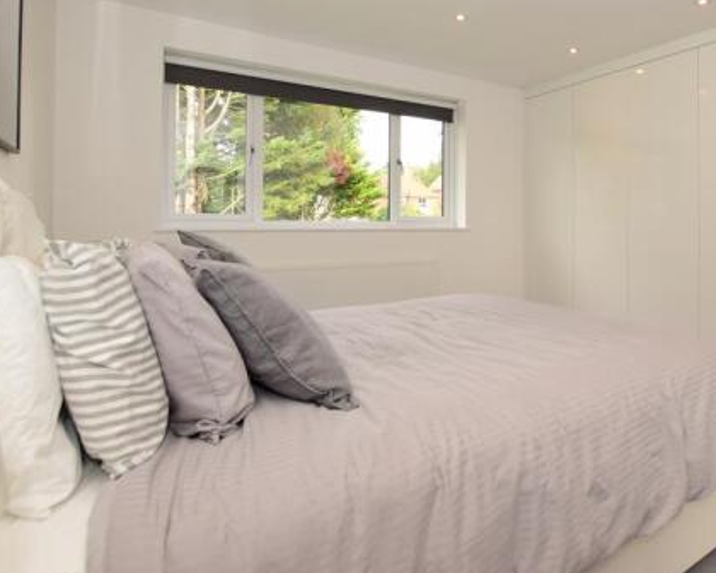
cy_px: 221
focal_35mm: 22
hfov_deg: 72.5
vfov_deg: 62.4
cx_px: 484
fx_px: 466
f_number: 8
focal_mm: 10
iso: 400
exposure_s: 1/50
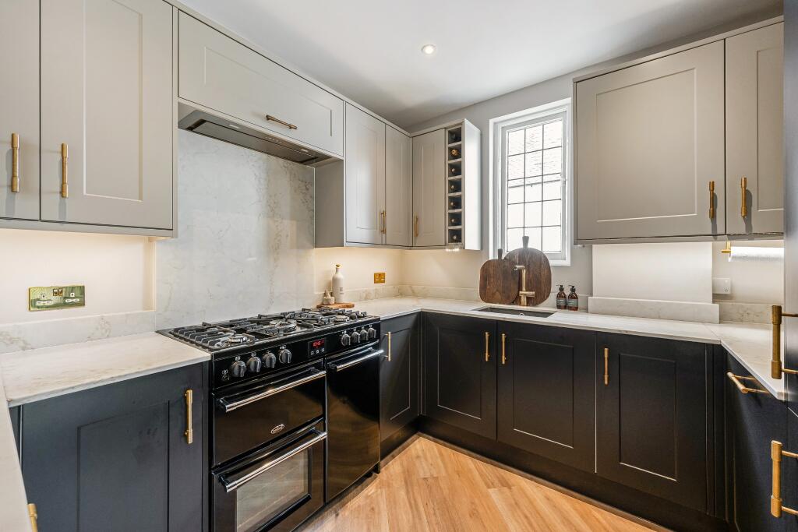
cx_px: 399
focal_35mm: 14
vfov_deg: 81.2
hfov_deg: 104.2
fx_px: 310
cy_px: 266
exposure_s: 1/5
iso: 250
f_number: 10
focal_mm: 14
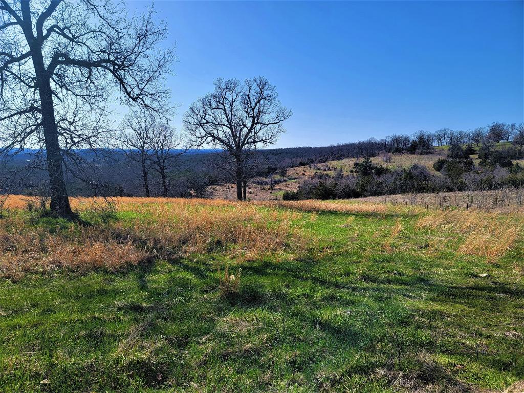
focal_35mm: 24
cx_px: 262
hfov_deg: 71.6
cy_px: 196
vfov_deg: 56.8
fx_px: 363
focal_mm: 6.7
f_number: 1.8
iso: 16
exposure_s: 1/1258
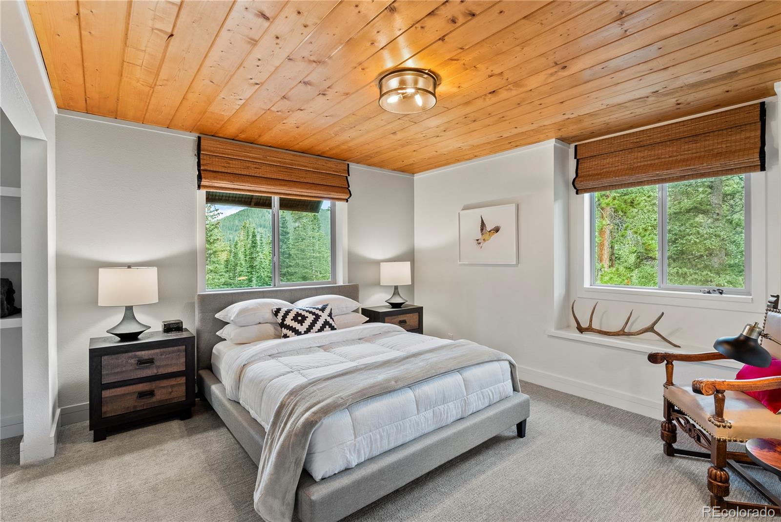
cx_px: 390
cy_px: 261
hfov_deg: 96.7
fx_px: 347
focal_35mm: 16
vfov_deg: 73.8
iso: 640
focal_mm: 16
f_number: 9
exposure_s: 1/1.25
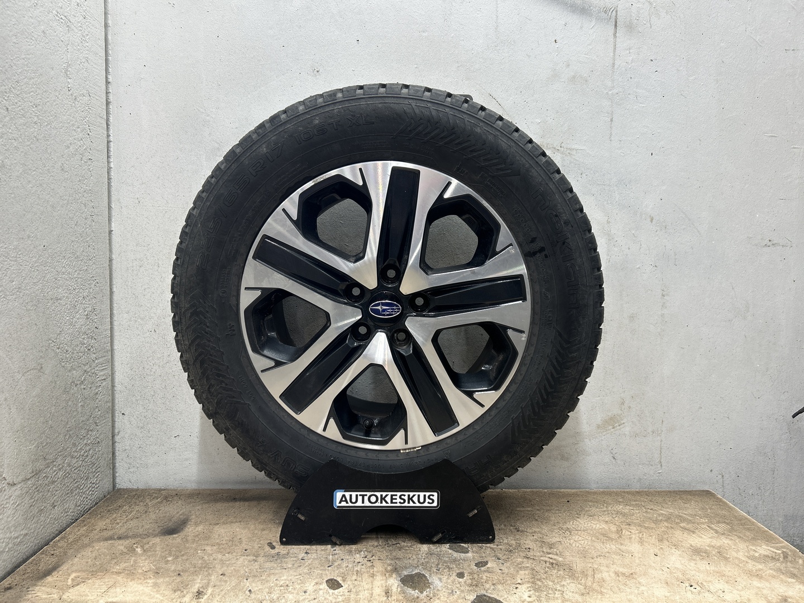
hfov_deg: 67.3
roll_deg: -0.8
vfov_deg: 53.1
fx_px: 604
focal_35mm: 26
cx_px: 402
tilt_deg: -3.3
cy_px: 302
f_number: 1.5
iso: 50
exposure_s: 1/100
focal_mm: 5.7
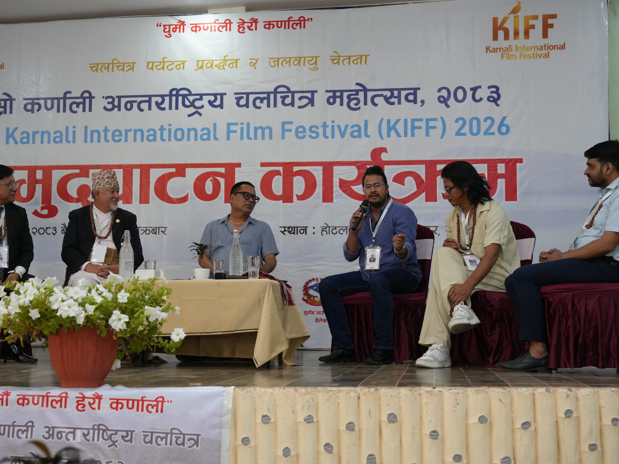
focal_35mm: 48
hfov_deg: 39.7
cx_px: 290
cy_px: 221
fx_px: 857
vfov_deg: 30.3
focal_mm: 41.8
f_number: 4
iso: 2000
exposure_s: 1/160
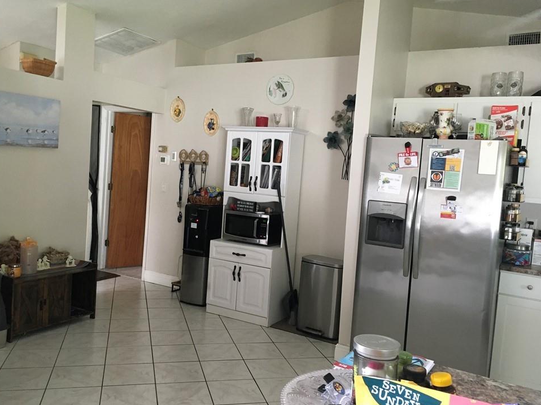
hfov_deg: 58.3
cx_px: 255
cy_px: 199
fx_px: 484
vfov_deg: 45.4
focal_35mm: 31
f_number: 2.2
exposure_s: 1/24
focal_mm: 4.15
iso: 200
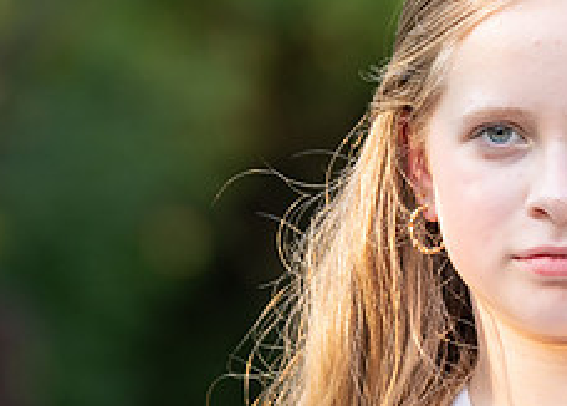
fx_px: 5316
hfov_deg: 6.1
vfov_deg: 4.4
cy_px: 299
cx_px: 548
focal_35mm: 330
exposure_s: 1/800
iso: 320
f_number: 2.8
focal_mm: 113
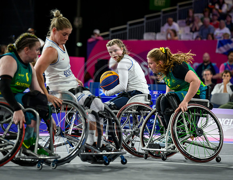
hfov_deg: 10.2
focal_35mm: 192
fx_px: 1304
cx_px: 140
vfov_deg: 7.9
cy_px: 93
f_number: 3.2
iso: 2500
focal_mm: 150
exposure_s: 1/1600
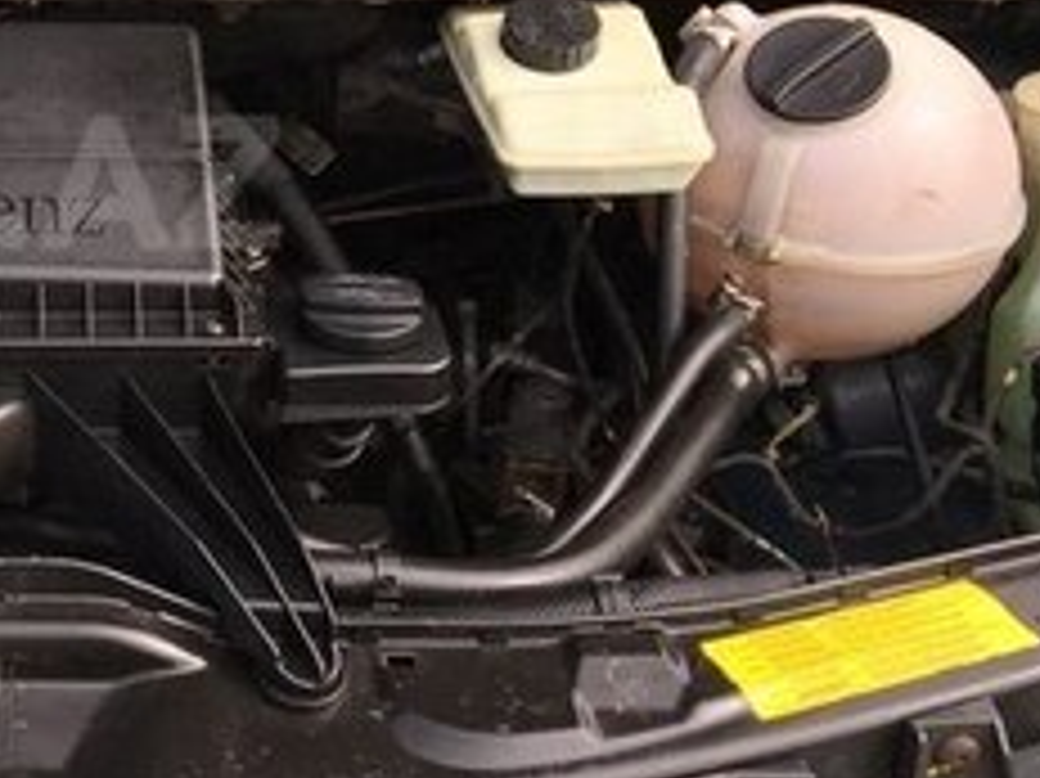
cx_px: -180
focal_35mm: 83
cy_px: 182
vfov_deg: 17.6
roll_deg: +0.9
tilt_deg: -23.6
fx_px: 2492
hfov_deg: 22.0
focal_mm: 4.15
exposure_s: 1/894
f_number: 2.2
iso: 25
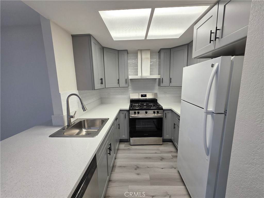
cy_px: 99
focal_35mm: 13
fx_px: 99
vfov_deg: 89.9
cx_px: 132
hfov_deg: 106.2
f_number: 1.9
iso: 80
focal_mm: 2.2
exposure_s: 1/120
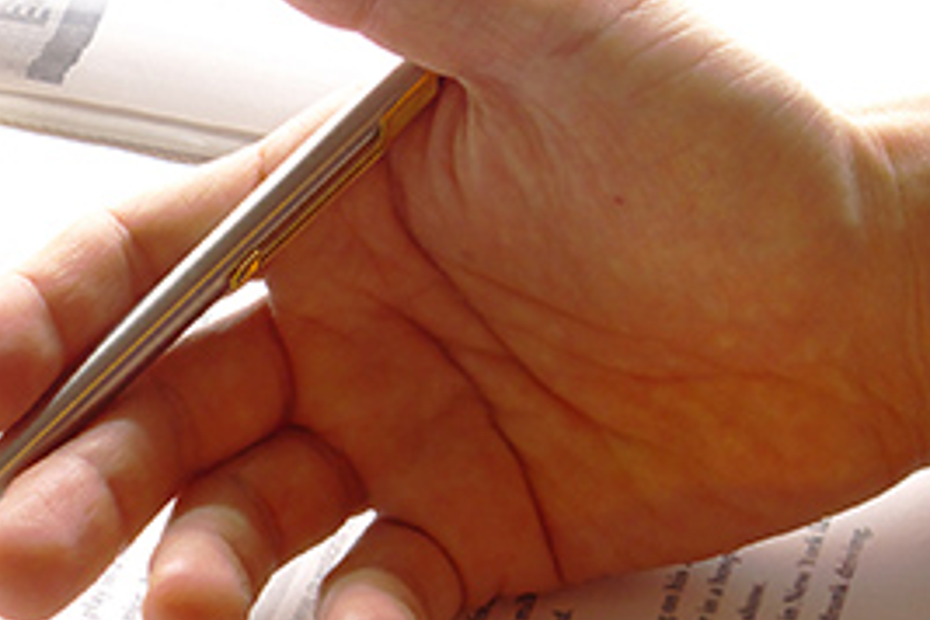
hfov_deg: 13.0
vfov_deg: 8.8
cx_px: -64
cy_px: 603
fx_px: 4004
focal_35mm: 155
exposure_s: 1.5
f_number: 13
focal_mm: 40
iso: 200
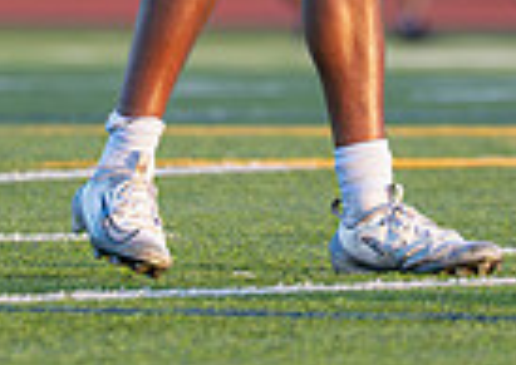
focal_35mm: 1167
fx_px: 17052
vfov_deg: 1.2
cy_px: -455
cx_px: 419
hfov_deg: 1.7
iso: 500
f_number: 2.8
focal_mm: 200
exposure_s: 1/1250
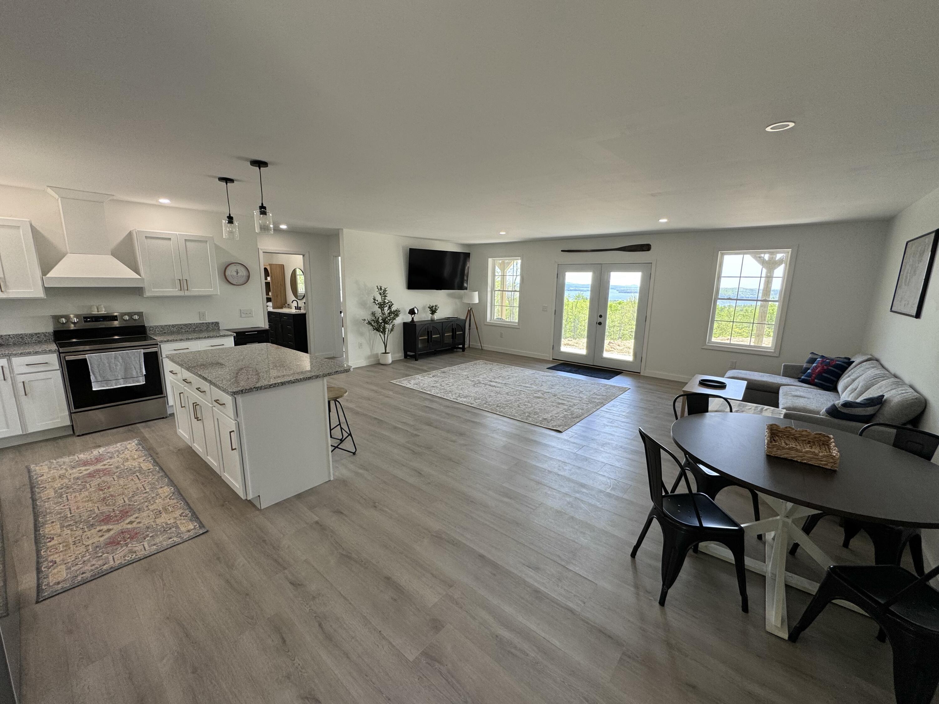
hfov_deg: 102.1
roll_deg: -0.9
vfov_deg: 85.7
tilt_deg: -11.1
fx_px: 380
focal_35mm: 14
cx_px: 470
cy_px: 352
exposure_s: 1/99
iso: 80
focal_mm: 2.22
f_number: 2.2
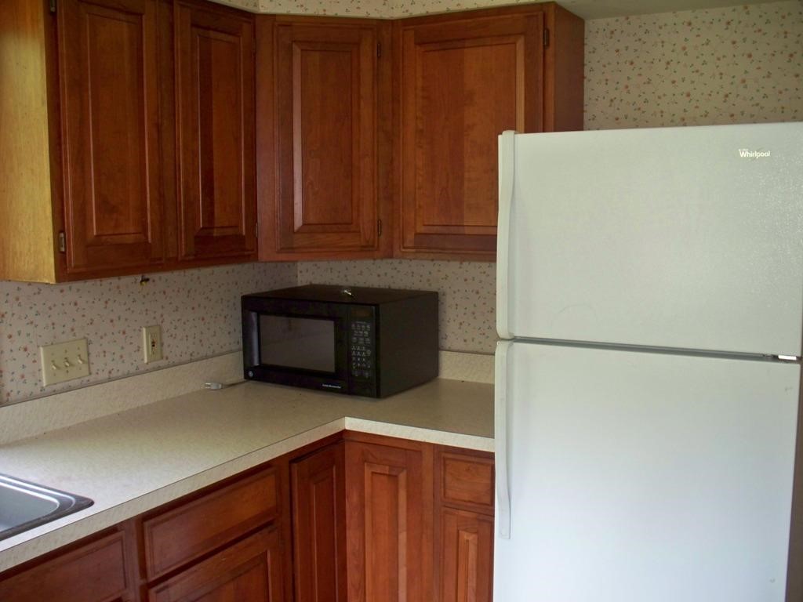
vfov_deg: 40.7
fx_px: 812
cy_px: 301
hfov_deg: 52.6
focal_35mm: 35
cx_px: 402
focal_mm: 7.54
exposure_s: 1/30
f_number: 2.8
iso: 200
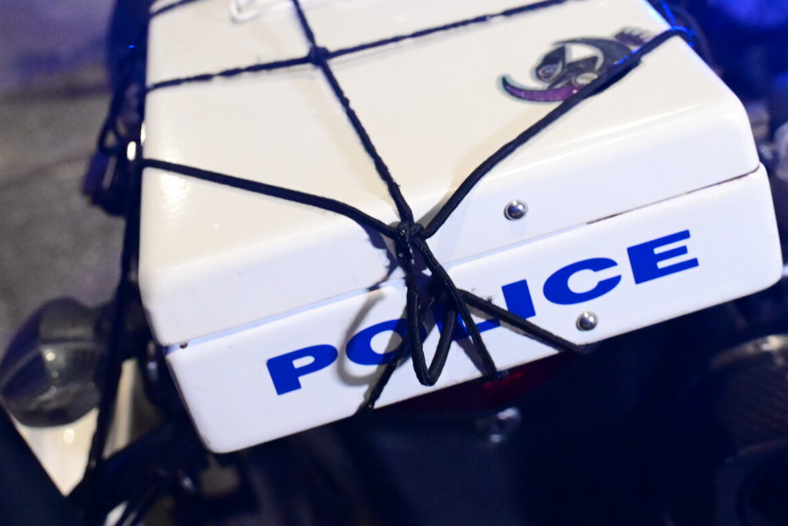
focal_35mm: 62
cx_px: 270
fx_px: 1357
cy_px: -44
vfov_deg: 20.9
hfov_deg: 32.1
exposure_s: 1/160
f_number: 4
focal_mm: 28
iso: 10000
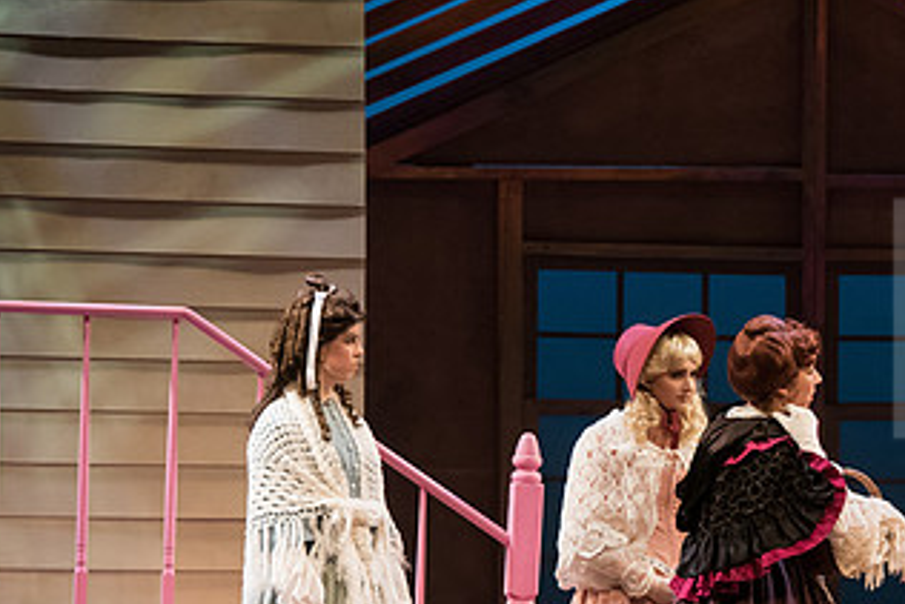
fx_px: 6237
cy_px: 545
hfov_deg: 8.3
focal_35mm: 248
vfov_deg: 5.5
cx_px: 808
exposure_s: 1/400
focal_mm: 135
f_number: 4
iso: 5000
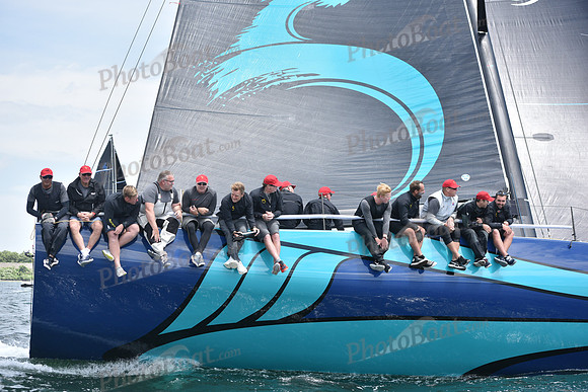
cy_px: 196
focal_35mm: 70
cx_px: 294
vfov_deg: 19.5
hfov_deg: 28.8
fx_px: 1144
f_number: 4
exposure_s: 1/1250
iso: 250
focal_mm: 70
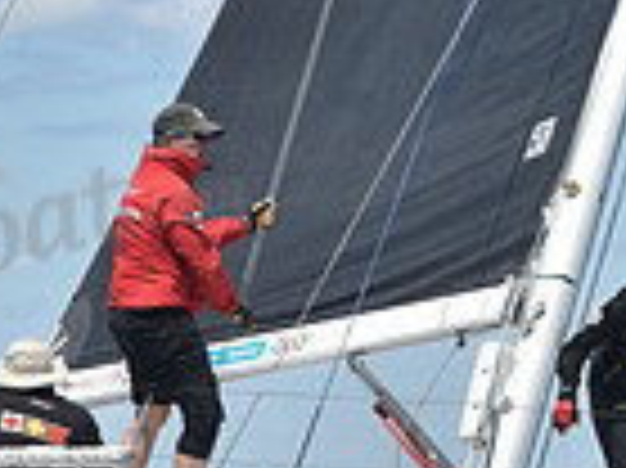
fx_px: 13064
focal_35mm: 723
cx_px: 482
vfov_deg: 2.1
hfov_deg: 2.7
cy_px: 425
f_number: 10
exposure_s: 1/800
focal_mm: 180
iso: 250
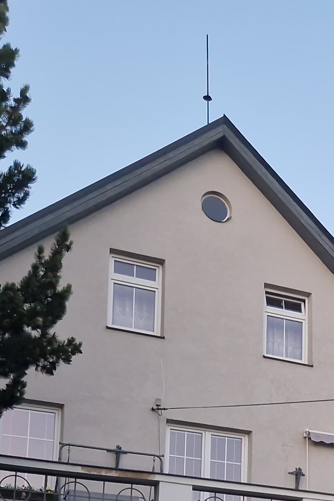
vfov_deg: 24.8
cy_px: 555
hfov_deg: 16.6
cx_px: 472
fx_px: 1058
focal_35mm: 76
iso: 50
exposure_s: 1/287
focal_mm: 5.4
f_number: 1.8
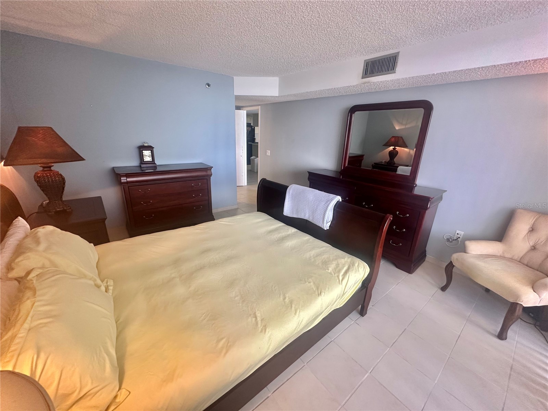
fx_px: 222
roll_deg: -1.7
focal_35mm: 14
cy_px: 206
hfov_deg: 102.1
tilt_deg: -19.0
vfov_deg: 85.7
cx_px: 274
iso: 160
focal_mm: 2.22
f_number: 2.2
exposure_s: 1/60
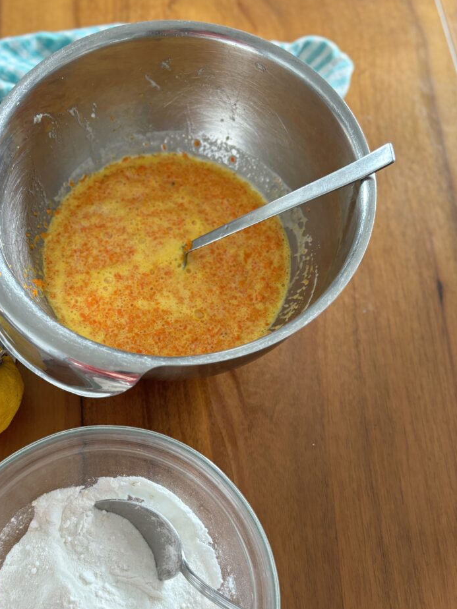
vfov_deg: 51.0
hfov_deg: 39.1
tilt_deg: -69.3
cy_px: 365
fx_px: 634
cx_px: 142
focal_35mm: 36
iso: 125
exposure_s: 1/84
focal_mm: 5.96
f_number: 1.6
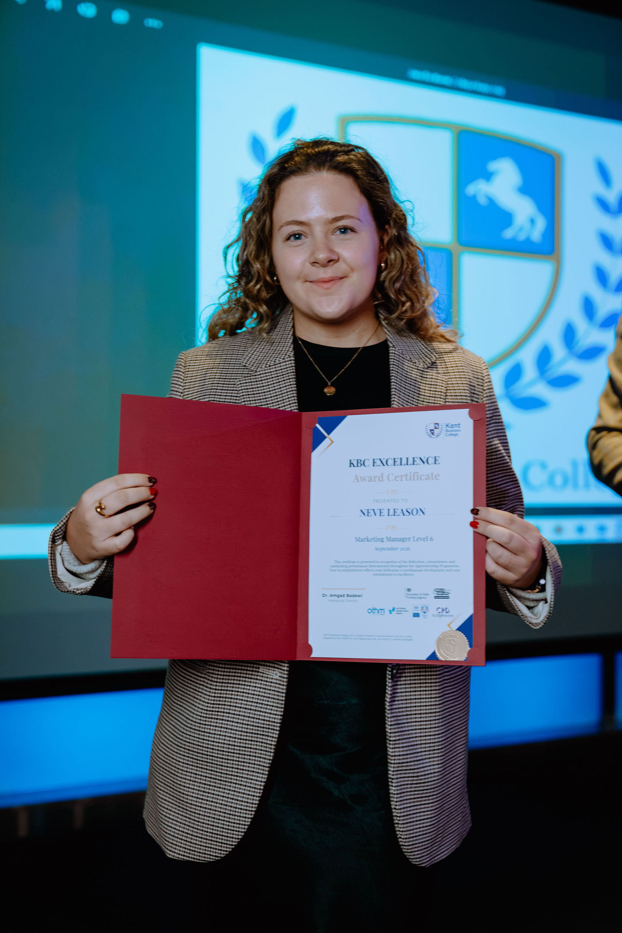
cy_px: 466
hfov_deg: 27.5
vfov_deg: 40.3
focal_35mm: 49
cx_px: 311
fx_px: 1270
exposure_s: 1/200
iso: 1600
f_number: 2.8
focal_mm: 49
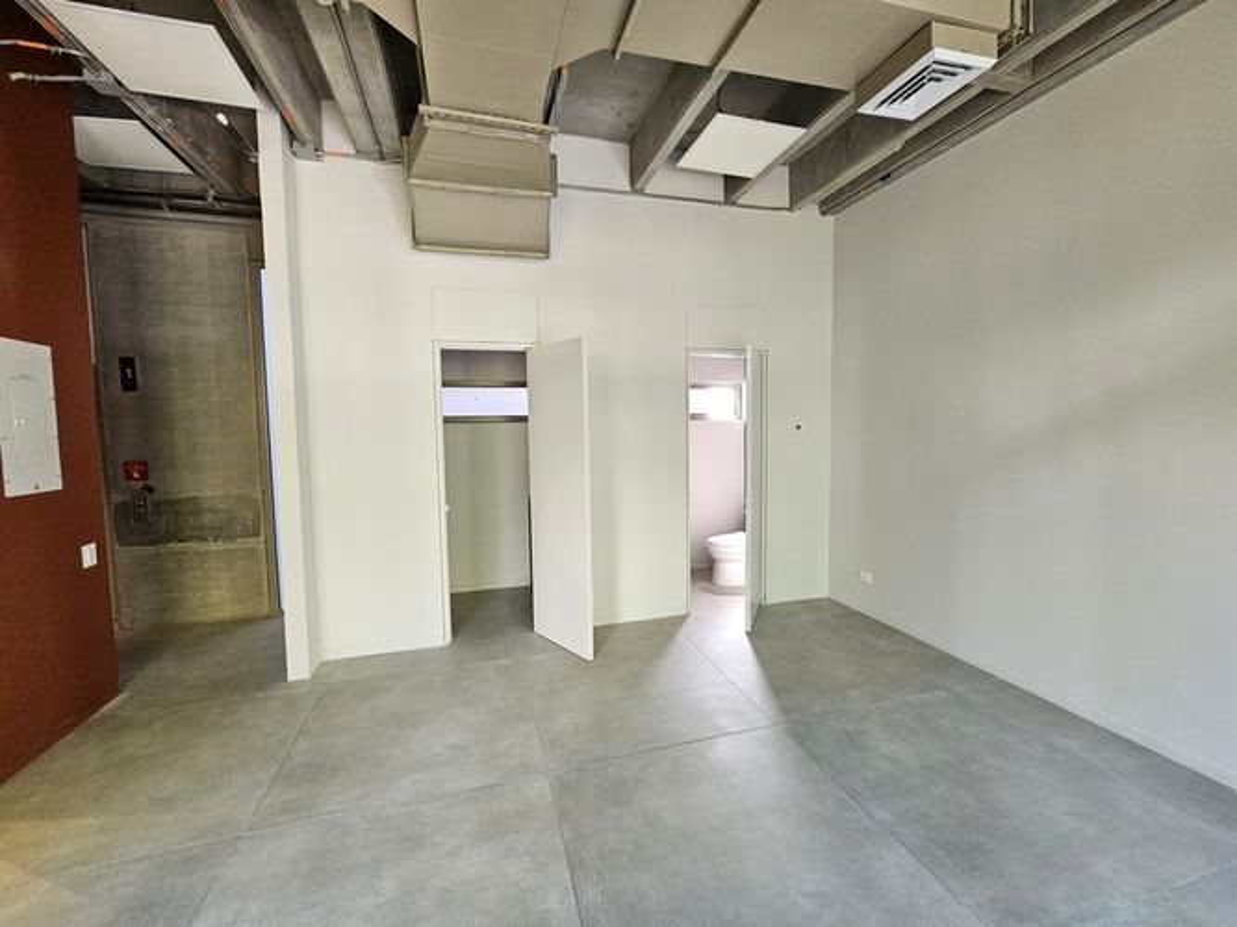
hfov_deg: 106.2
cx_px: 618
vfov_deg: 89.9
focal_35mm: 13
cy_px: 464
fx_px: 464
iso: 320
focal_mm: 2.2
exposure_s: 1/60
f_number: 2.2
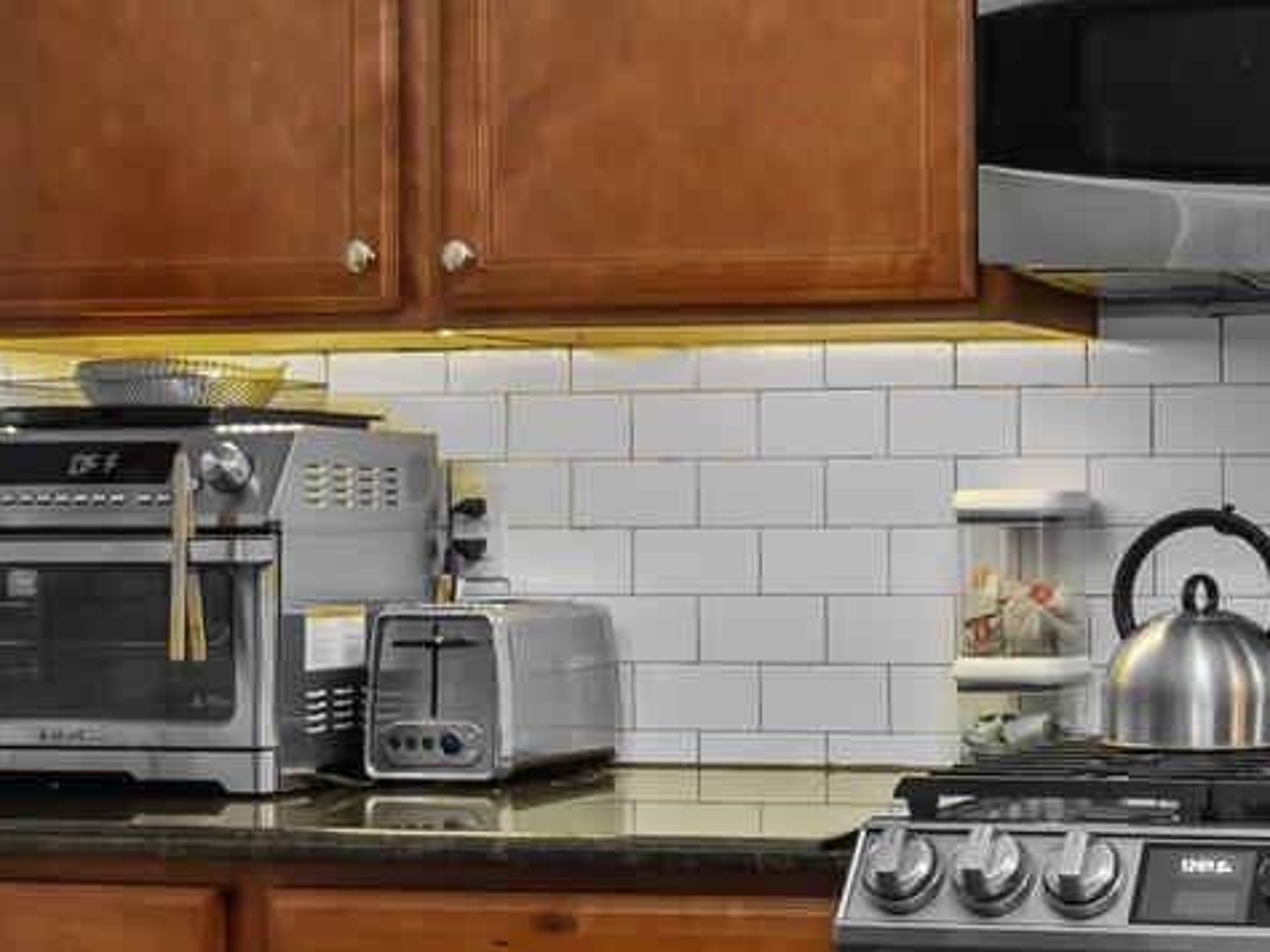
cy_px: 554
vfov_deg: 21.3
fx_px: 2531
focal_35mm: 69
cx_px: 1406
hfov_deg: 26.0
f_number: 5.6
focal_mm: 8
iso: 200
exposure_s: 1/1.25
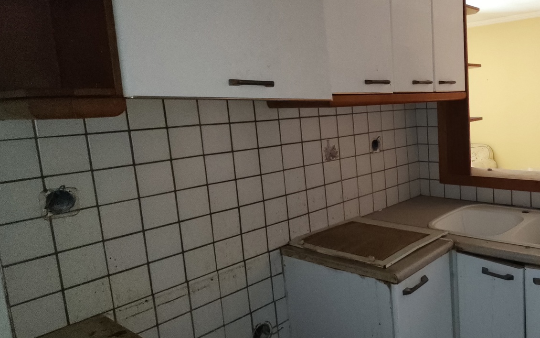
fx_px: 397
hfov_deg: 62.3
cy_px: 151
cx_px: 436
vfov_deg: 46.0
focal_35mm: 27
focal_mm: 1.67
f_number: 2.2
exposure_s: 1/50
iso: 640
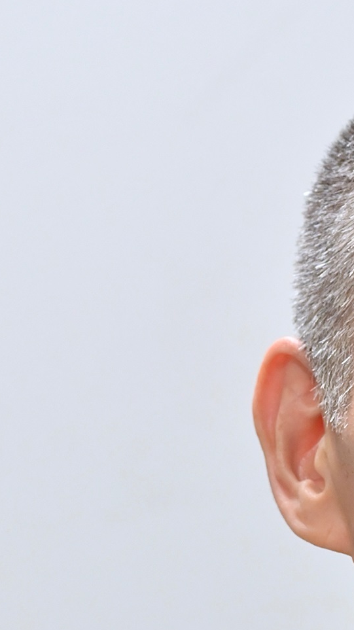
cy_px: 744
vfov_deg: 4.8
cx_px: 529
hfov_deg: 2.7
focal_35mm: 444
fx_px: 7416
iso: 2000
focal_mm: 135
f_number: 6.3
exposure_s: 1/50
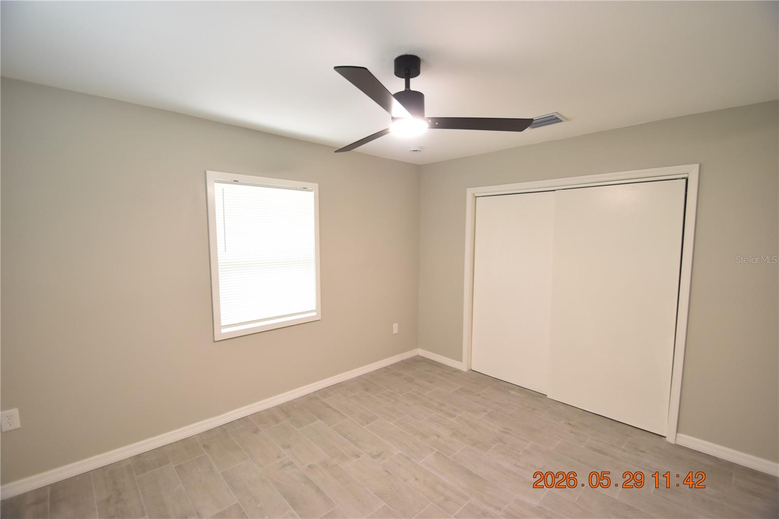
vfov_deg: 77.3
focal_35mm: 15
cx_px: 390
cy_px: 260
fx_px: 324
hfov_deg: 100.4
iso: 800
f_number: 3.5
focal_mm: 10
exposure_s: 1/20
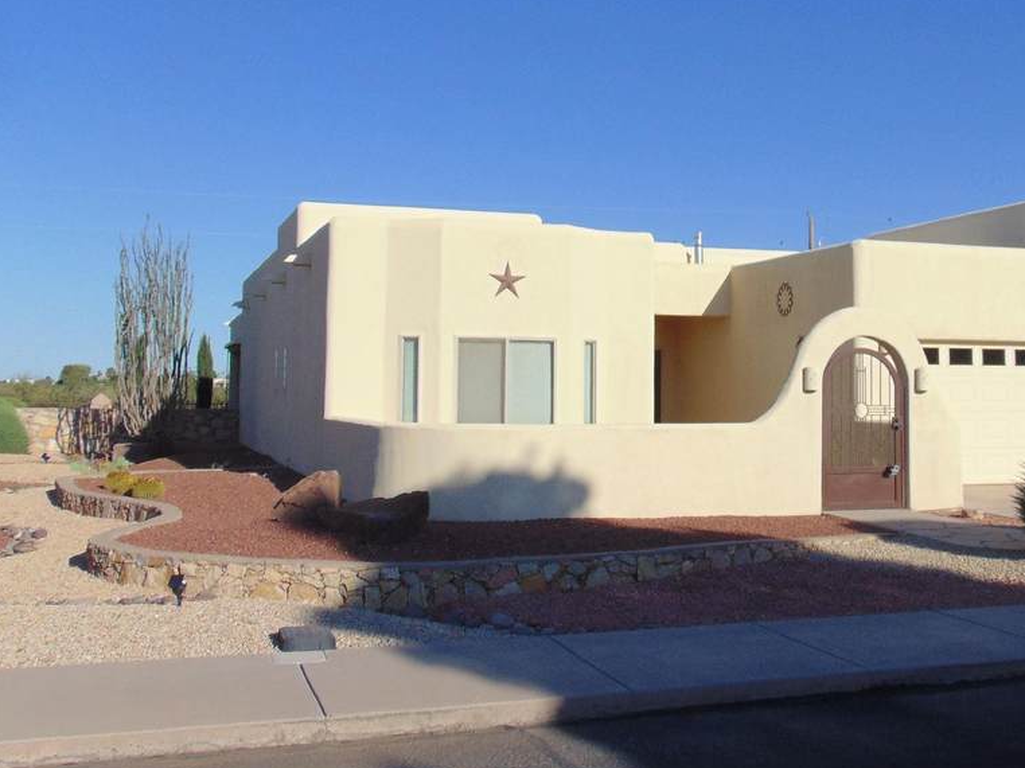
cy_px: 292
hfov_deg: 44.6
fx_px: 1243
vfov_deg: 34.2
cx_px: 616
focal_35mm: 42
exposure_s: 1/320
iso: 80
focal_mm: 4.5
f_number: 7.7
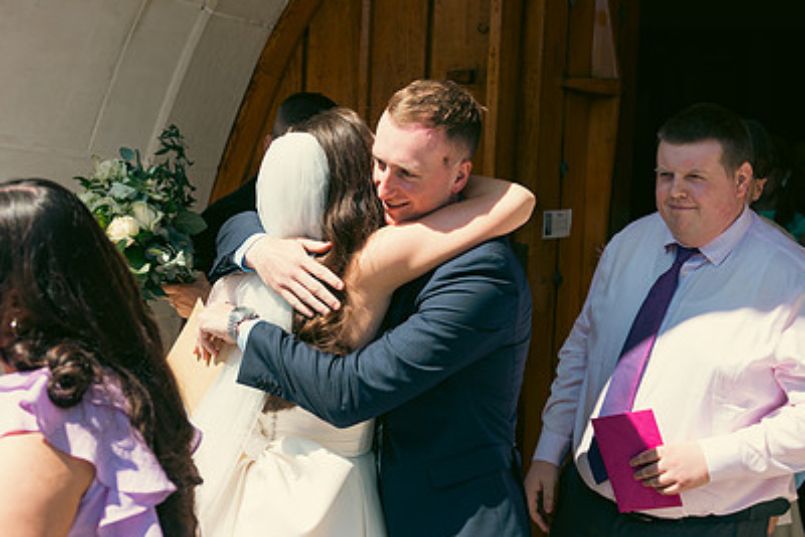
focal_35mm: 58
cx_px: 431
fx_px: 1297
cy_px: 246
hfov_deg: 34.5
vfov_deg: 23.4
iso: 100
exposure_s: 1/800
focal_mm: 40
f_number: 3.5
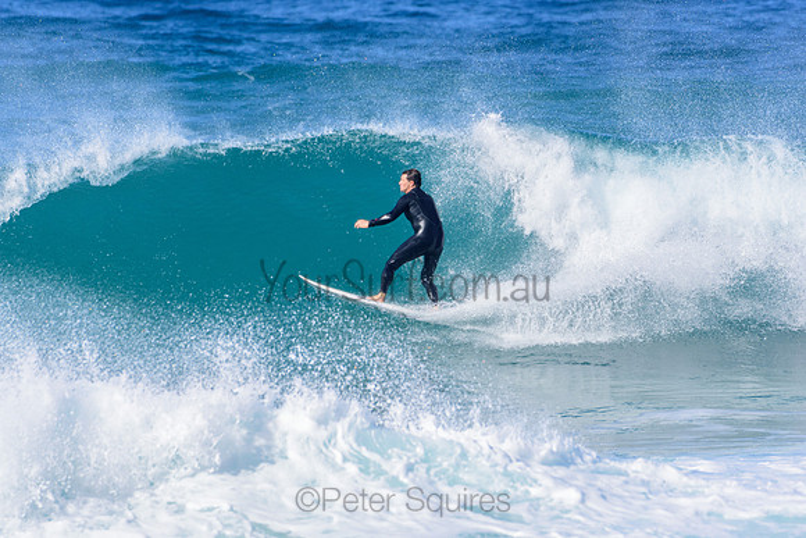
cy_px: 269
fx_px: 16795
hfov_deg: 2.7
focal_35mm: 750
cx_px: 403
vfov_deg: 1.8
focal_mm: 500
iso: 320
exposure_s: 1/2000
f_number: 5.6
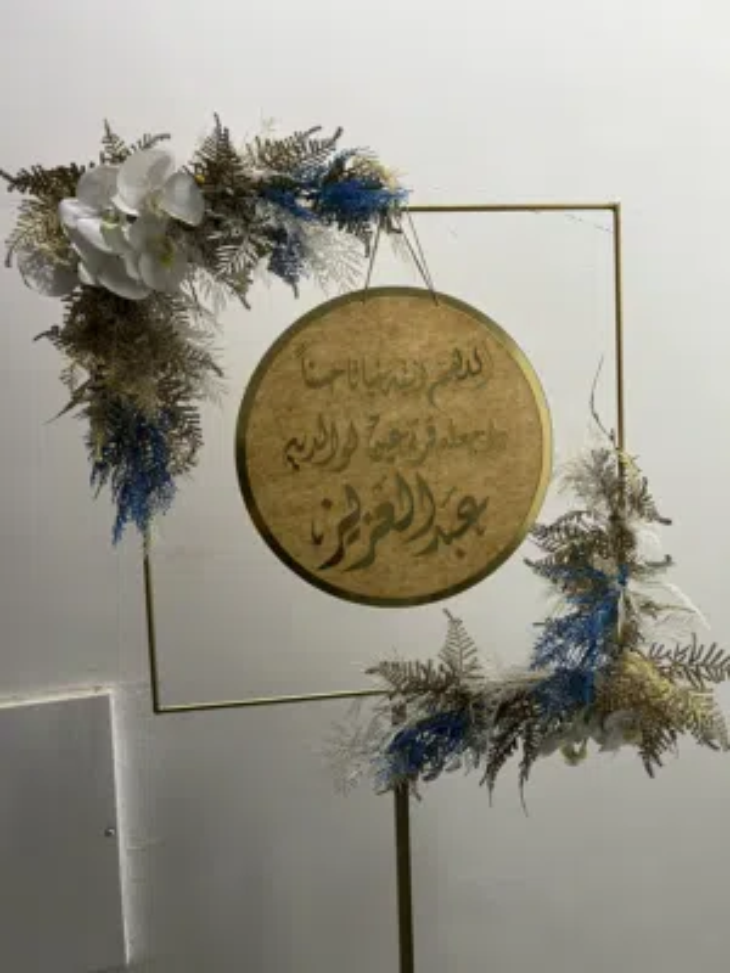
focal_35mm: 26
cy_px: 486
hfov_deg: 53.1
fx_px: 731
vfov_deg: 67.3
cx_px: 365
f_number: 1.5
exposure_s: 1/50
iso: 200
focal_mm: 5.7
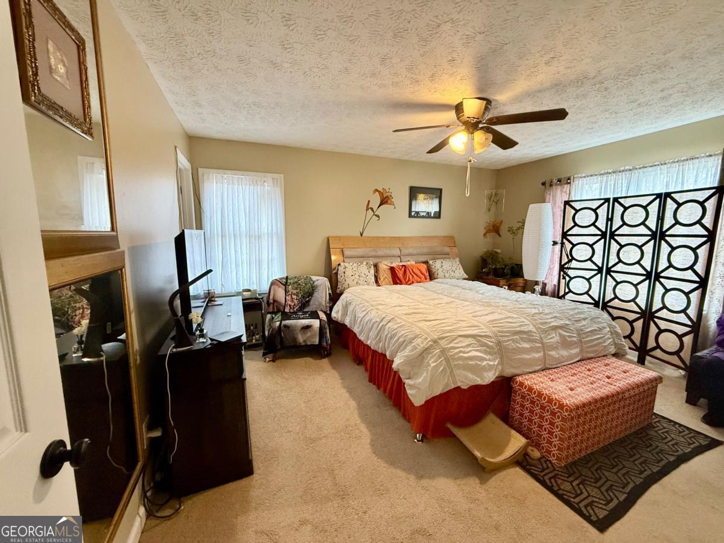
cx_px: 362
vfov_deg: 85.7
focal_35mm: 14
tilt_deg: -6.9
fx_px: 293
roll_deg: +0.1
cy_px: 272
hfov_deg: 102.1
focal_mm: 2.22
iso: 400
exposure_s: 1/60
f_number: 2.2
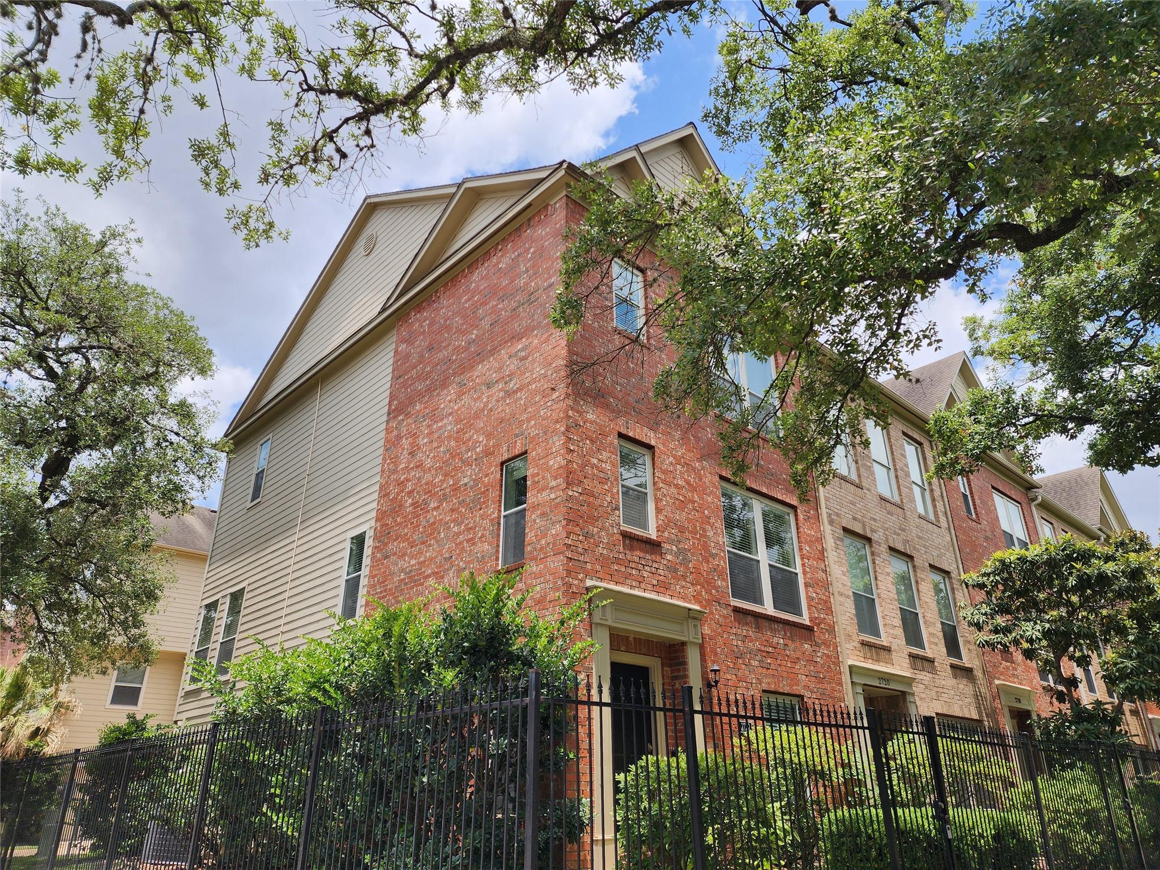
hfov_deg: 73.9
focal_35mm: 23
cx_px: 580
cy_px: 435
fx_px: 771
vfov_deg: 58.9
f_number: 1.8
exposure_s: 1/771
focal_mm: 6.4
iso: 12
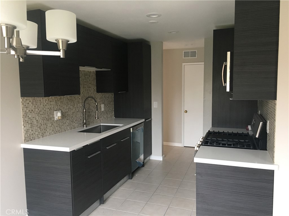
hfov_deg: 61.7
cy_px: 108
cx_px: 144
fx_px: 242
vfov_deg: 48.2
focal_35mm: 29
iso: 125
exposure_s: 1/30
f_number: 2.2
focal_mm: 4.15
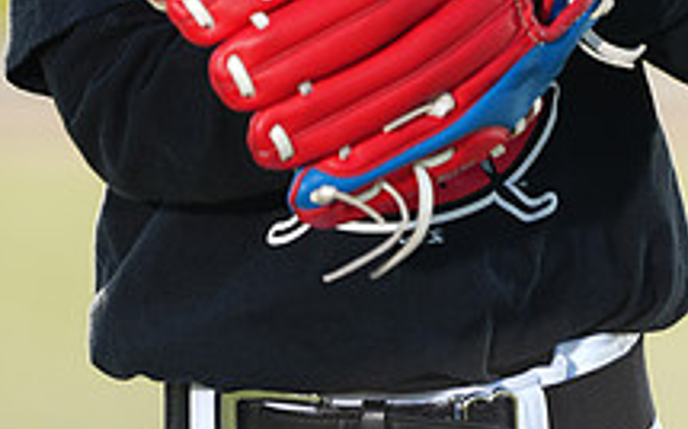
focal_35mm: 551
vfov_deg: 2.4
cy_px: -339
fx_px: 10323
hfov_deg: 3.8
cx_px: 376
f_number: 4.5
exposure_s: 1/250
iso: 64
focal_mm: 200
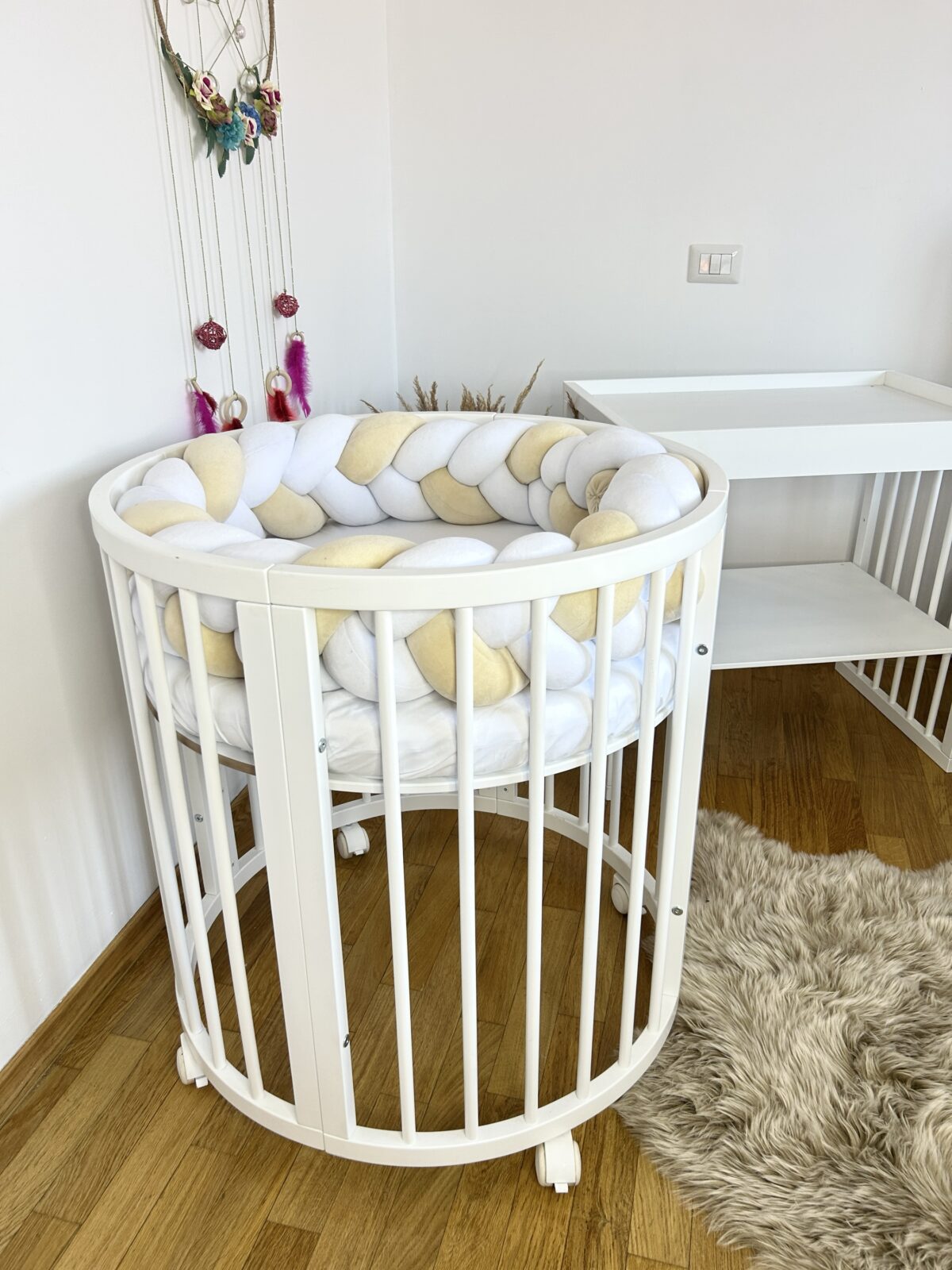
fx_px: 953
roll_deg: -0.3
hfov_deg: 53.1
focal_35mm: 26
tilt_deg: -24.4
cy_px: 635
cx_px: 476
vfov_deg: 67.3
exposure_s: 1/121
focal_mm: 5.7
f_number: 1.5
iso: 80
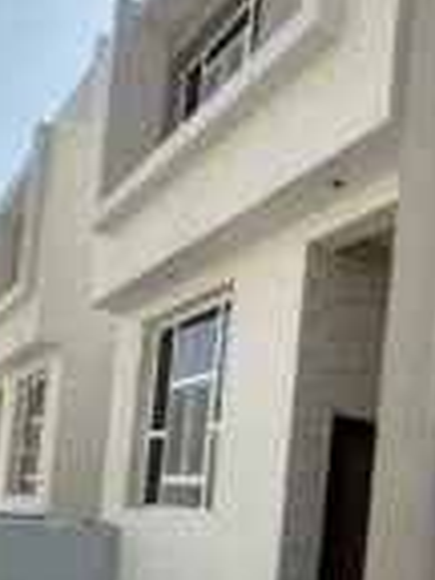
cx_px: 423
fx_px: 653
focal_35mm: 39
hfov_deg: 34.0
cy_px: 503
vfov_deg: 44.3
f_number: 2.2
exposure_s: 1/1221
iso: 50
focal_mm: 2.22
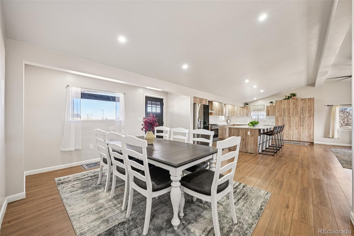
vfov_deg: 81.2
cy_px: 118
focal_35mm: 14
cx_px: 177
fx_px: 138
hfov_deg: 104.3
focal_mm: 14
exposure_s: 1/15
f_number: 10
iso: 220
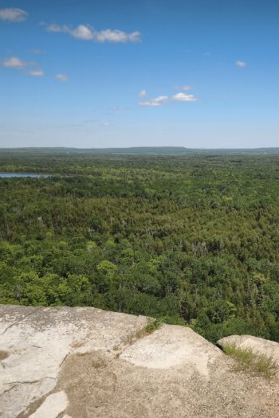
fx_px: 407
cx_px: 226
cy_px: 226
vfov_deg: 54.4
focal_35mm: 35
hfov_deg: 36.5
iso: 50
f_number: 1.62
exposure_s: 1/2392
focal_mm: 6.45
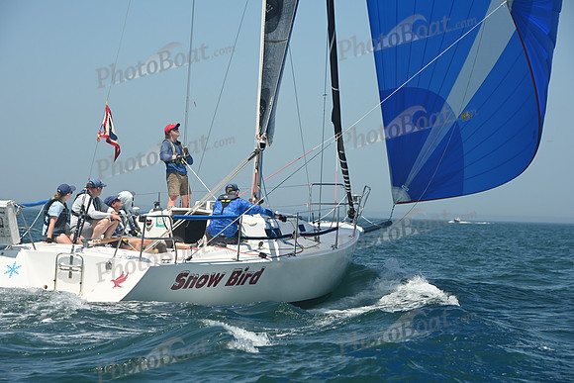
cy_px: 192
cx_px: 287
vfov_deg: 10.2
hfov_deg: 15.2
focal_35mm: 135
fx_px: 2153
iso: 320
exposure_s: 1/1000
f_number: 9
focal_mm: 135
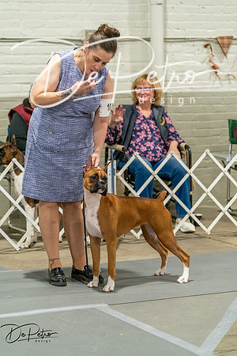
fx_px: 1116
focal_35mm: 113
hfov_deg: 12.1
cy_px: 178
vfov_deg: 18.1
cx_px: 118
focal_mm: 113
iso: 6400
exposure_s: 1/250
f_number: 3.5
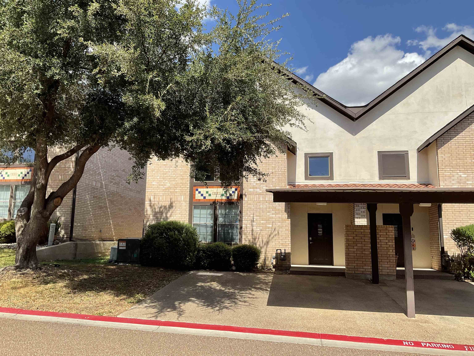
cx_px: 237
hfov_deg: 61.7
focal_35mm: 29
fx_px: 397
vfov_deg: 48.2
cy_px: 178
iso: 16
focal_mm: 3
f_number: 1.8
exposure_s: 1/2058
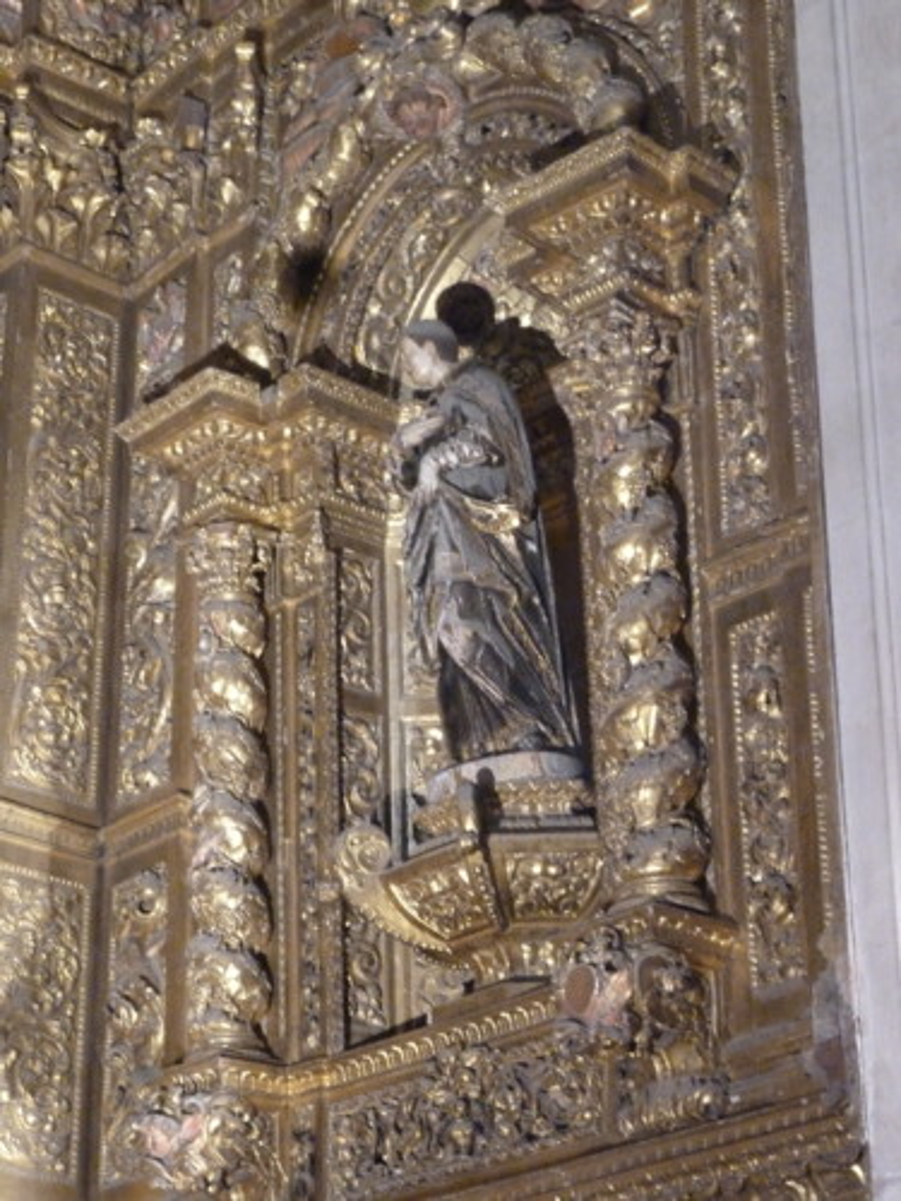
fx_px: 2880
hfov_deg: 17.8
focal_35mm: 83
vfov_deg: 23.6
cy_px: 600
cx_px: 450
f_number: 6.3
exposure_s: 1/2.5
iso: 800
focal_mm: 13.7
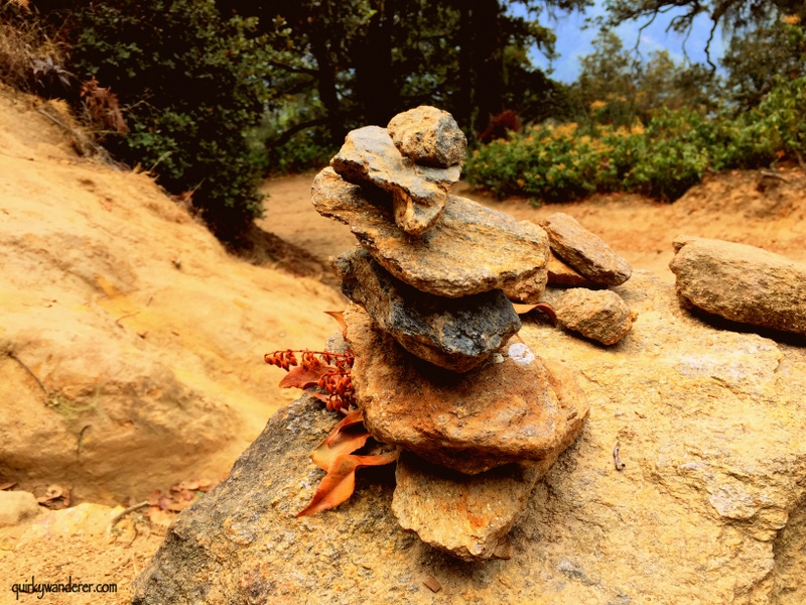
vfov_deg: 48.2
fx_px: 675
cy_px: 302
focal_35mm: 29
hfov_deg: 61.7
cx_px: 403
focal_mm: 4.15
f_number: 2.2
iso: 32
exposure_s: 1/706
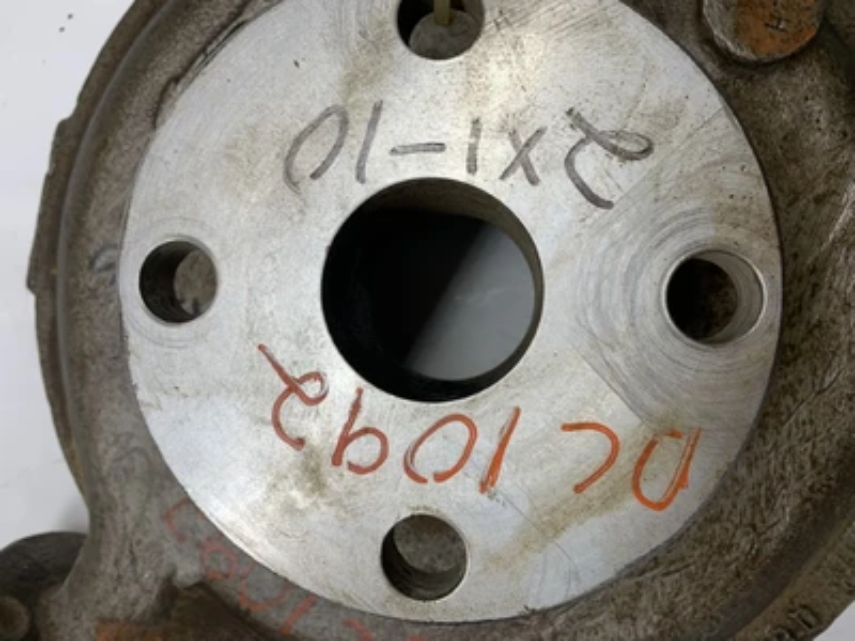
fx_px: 642
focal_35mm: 26
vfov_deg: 53.1
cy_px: 320
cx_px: 428
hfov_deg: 67.3
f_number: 1.8
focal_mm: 4.25
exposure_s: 1/217
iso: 25
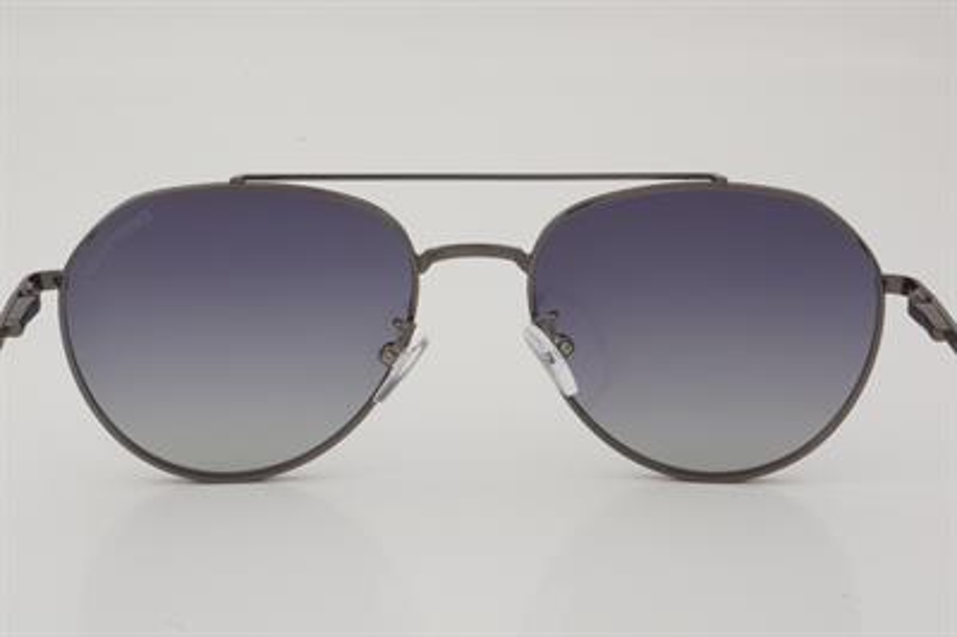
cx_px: 478
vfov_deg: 18.2
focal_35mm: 75
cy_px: 318
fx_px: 1992
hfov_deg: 27.0
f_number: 32
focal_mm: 50
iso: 100
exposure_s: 1/3
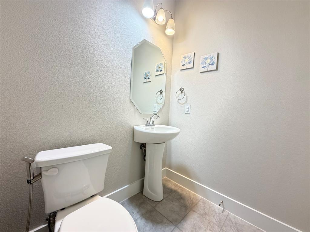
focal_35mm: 14
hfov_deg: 102.1
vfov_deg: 85.7
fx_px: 125
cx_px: 155
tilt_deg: -3.3
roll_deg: -3.0
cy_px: 116
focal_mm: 2.22
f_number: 2.2
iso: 250
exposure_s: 1/60
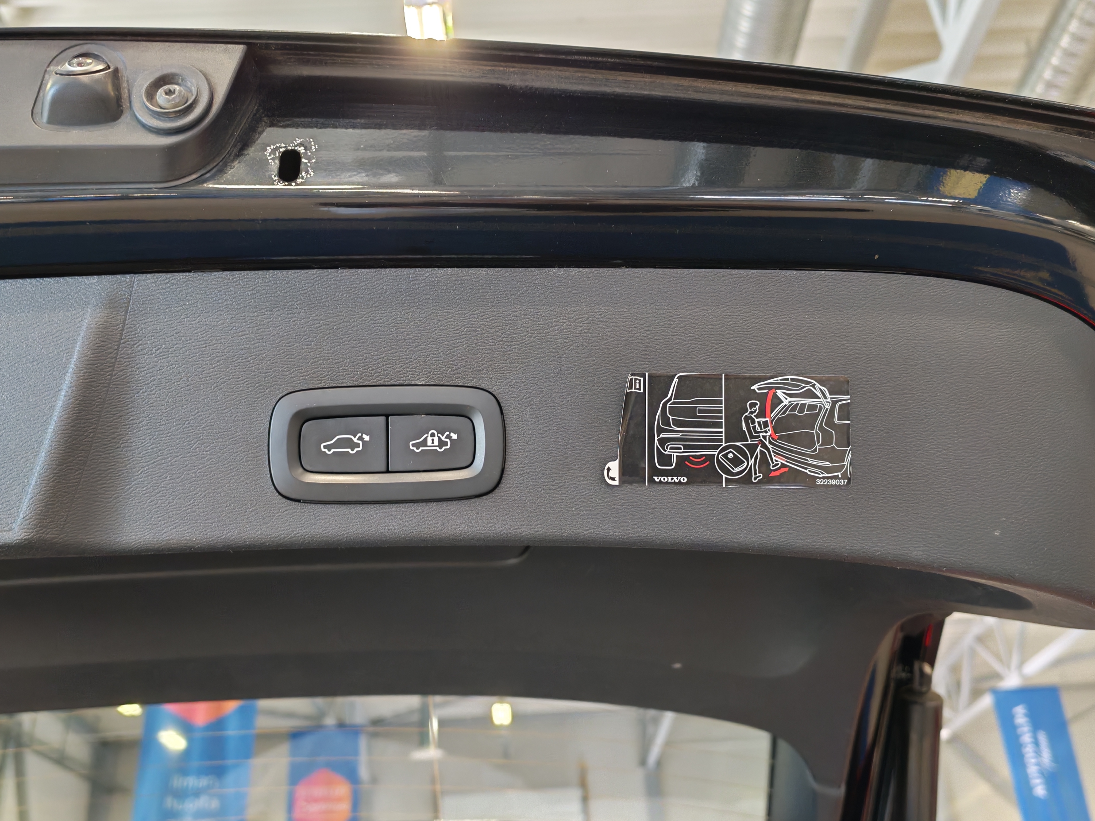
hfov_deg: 54.0
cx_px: 548
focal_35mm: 34
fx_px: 1076
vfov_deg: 41.8
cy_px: 410
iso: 640
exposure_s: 1/100
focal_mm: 6.12
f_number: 1.9
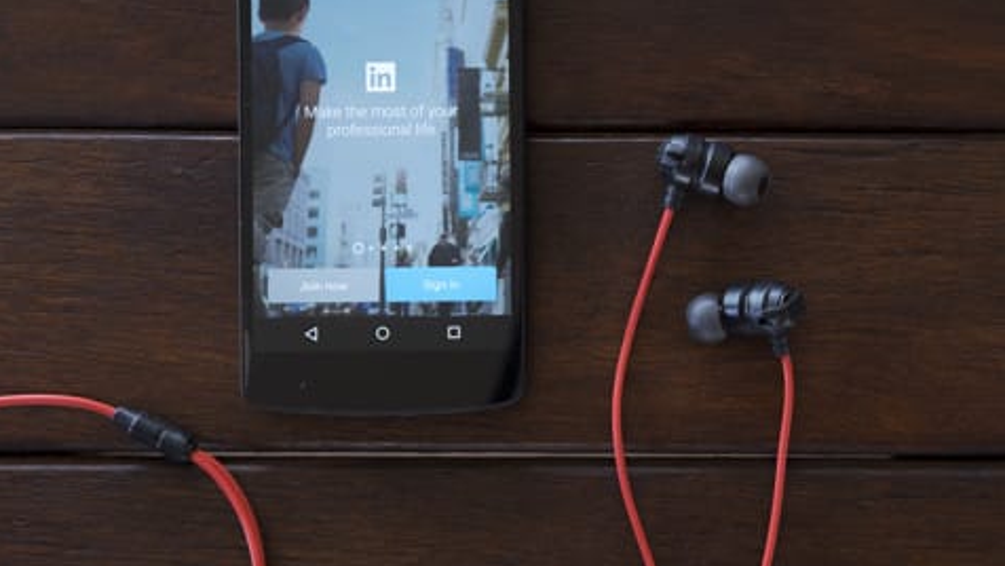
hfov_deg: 28.8
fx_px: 1946
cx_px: 640
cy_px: 195
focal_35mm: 73
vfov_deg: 16.5
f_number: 5.6
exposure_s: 1/25
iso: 200
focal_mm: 35
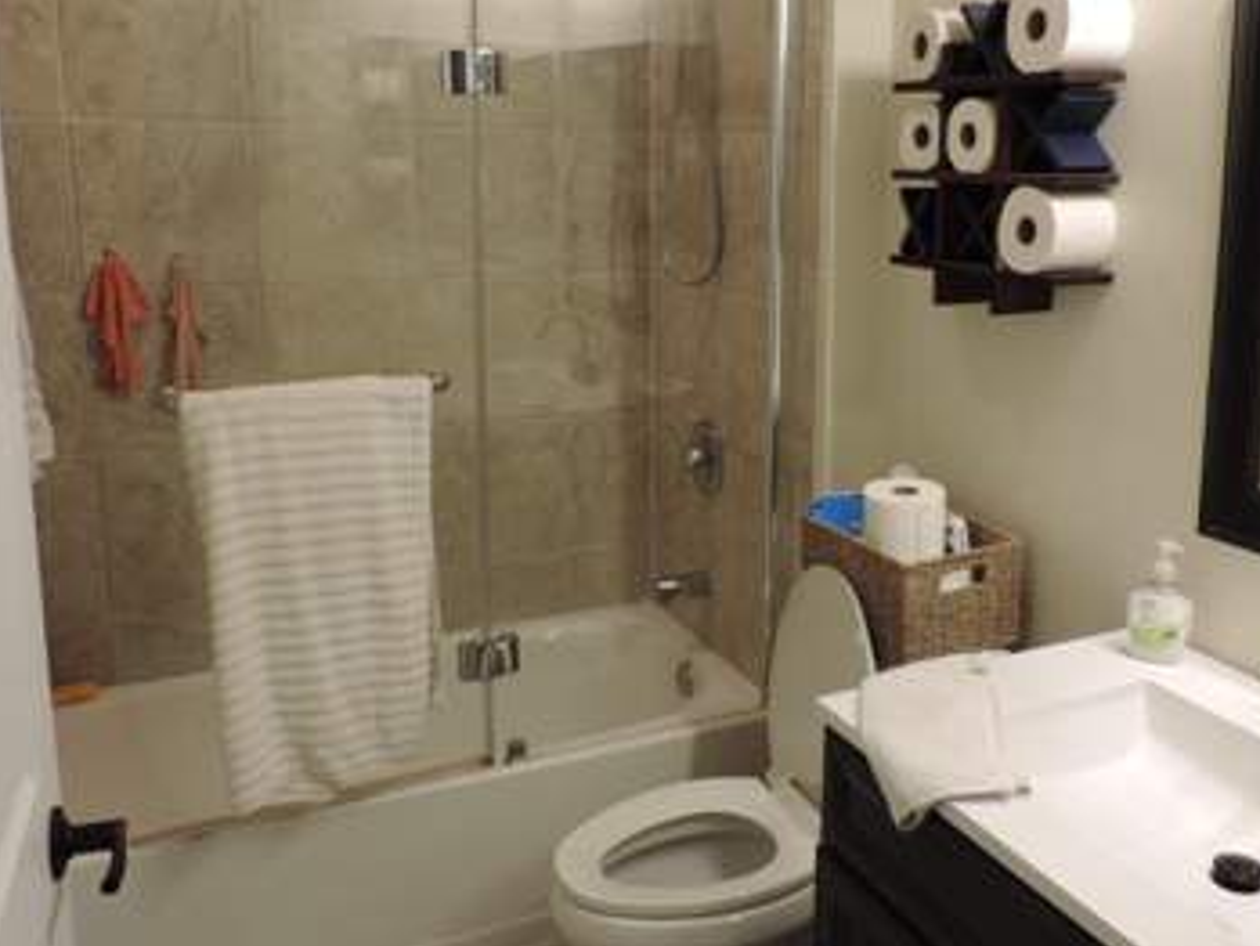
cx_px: 722
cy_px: 412
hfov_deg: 55.1
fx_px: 1202
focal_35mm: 33
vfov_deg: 42.9
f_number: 3
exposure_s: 1/30
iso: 200
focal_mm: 4.3
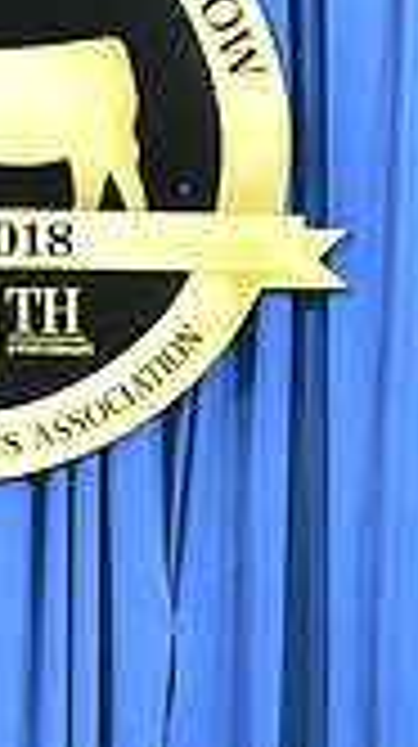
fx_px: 3479
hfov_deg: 6.3
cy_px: 603
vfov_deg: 12.2
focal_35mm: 176
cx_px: 1254
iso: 3200
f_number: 5
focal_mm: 48
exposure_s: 1/160
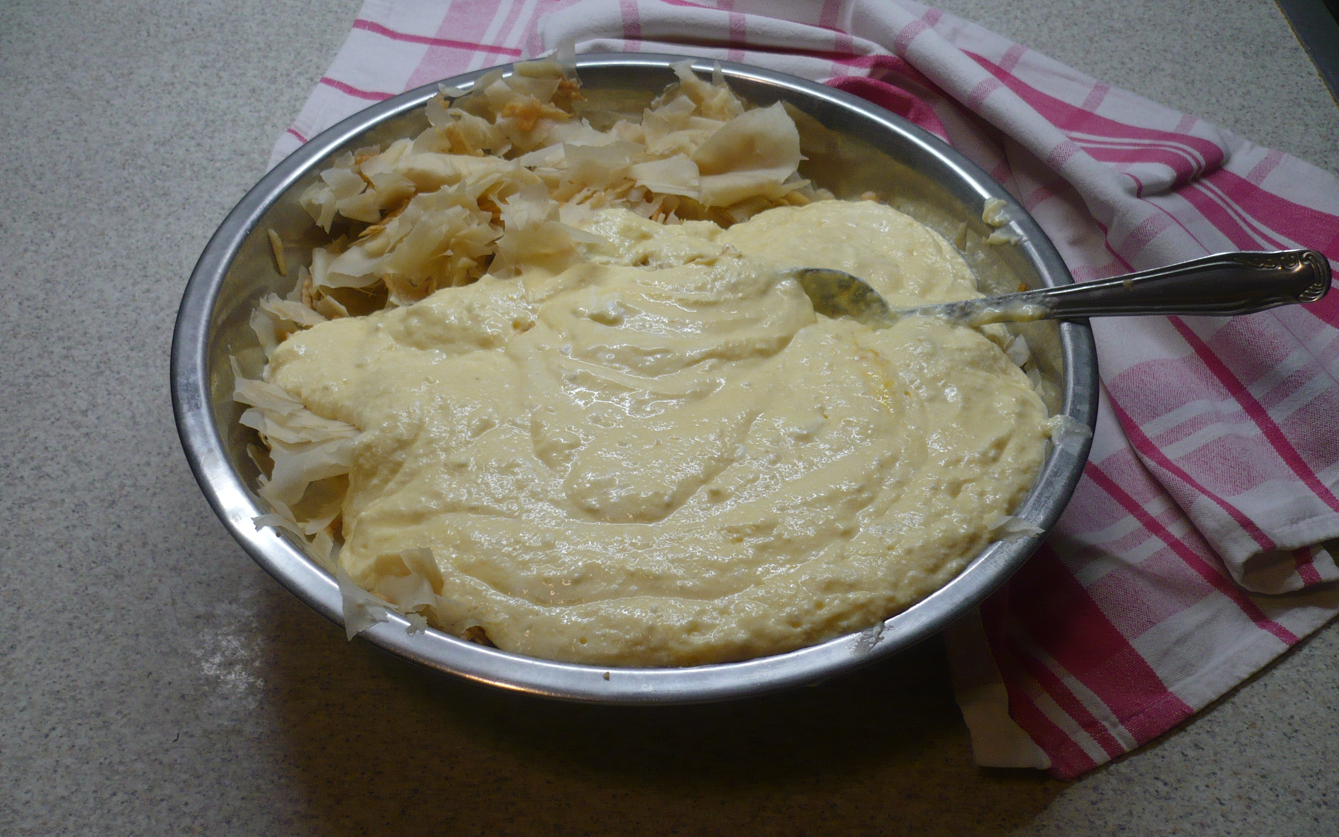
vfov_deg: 33.6
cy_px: 404
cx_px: 670
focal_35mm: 38
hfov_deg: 51.5
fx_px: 1387
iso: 100
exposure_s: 1/40
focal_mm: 5.8
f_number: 2.8
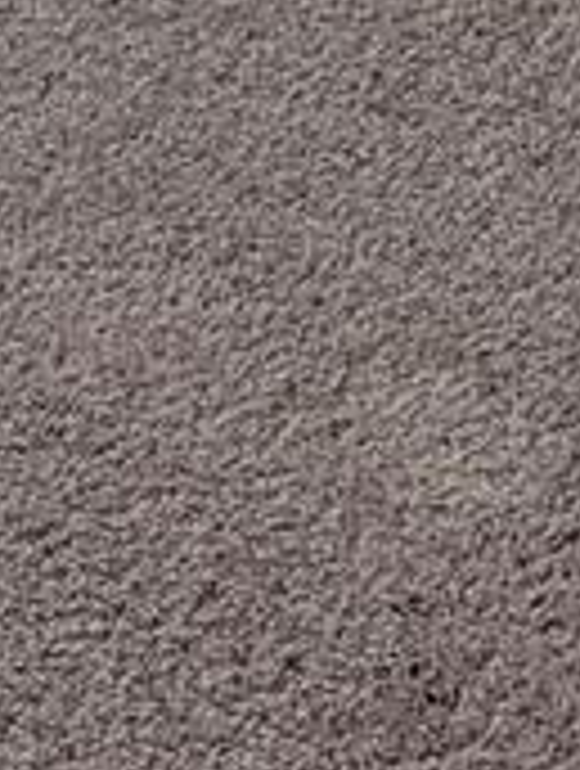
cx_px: 63
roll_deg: -1.4
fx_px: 3739
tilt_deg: -15.1
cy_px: -1450
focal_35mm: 168
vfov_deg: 9.5
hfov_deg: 8.8
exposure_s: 1/120
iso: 125
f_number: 1.78
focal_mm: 6.76
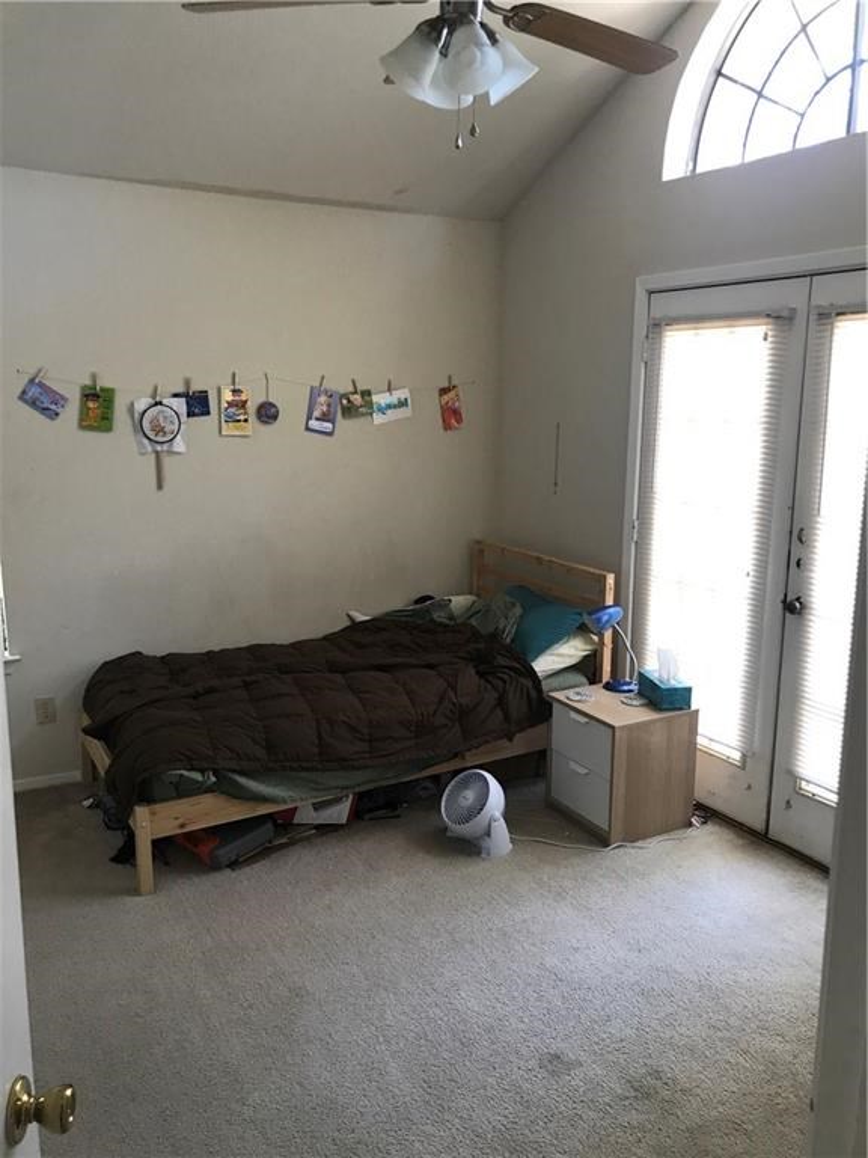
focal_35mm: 28
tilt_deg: -11.0
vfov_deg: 63.4
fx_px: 936
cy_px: 579
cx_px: 434
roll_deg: -0.9
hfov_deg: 49.7
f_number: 1.8
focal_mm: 3.99
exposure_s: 1/24
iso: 32
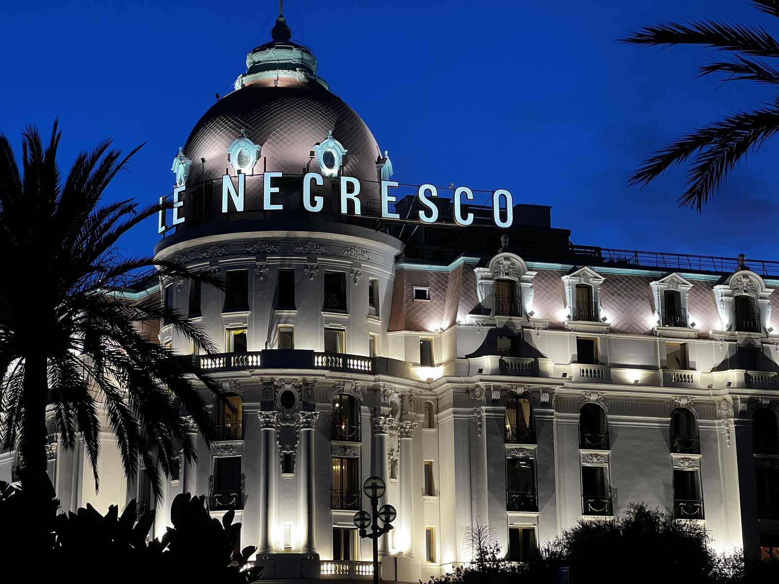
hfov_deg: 25.3
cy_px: 292
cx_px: 390
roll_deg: +0.8
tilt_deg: +14.2
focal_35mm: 77
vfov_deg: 19.1
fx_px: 1733
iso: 400
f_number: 2.8
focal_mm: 9
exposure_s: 1/50
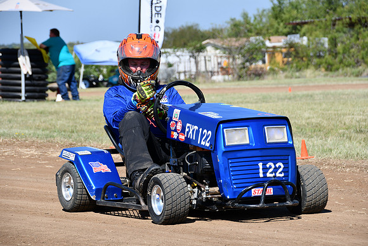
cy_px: 123
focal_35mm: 195
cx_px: 184
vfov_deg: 7.0
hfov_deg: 10.5
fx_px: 1994
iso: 100
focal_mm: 130
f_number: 8
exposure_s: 1/250
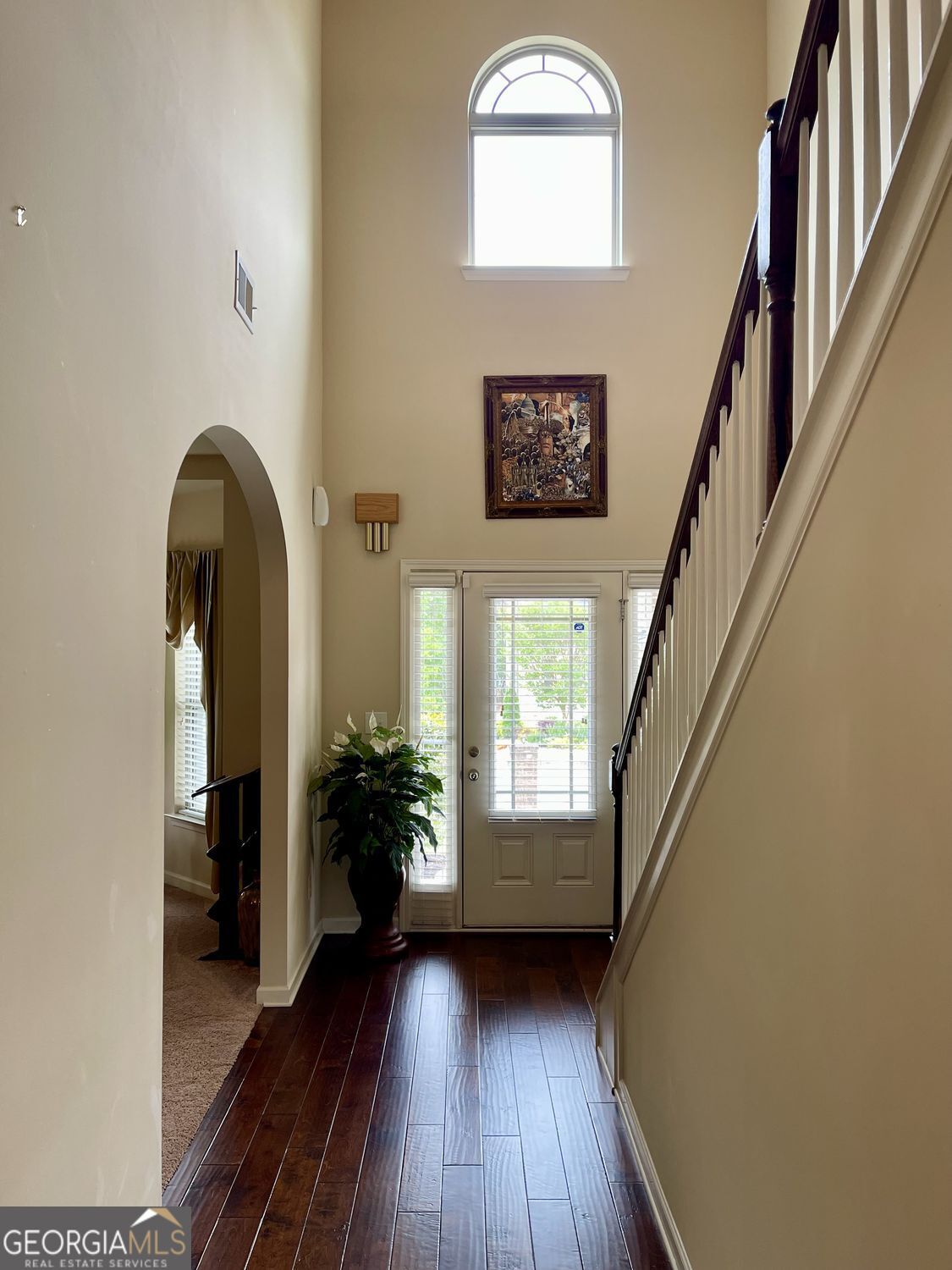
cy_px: 635
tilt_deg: -0.8
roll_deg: +0.3
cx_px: 476
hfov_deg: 53.1
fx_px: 953
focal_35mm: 26
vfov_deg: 67.3
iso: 100
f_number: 1.6
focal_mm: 5.1
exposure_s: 1/120
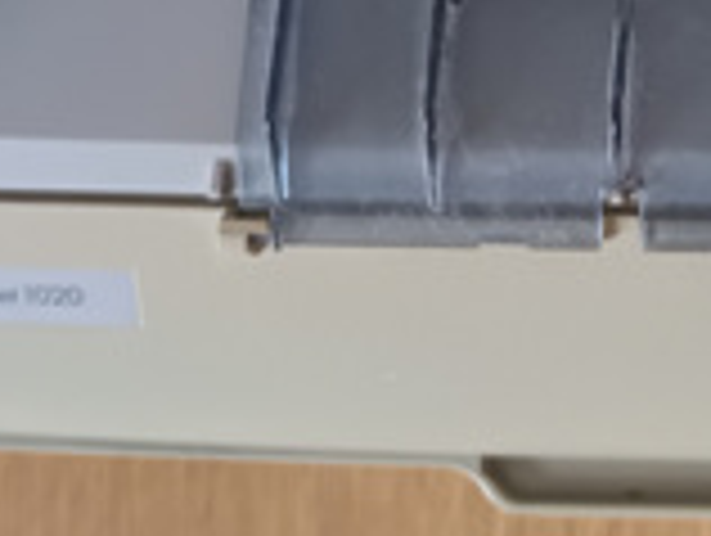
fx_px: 1872
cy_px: -180
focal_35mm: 91
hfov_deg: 20.5
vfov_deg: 15.4
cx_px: 774
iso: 1298
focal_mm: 5.31
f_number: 1.7
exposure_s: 1/25
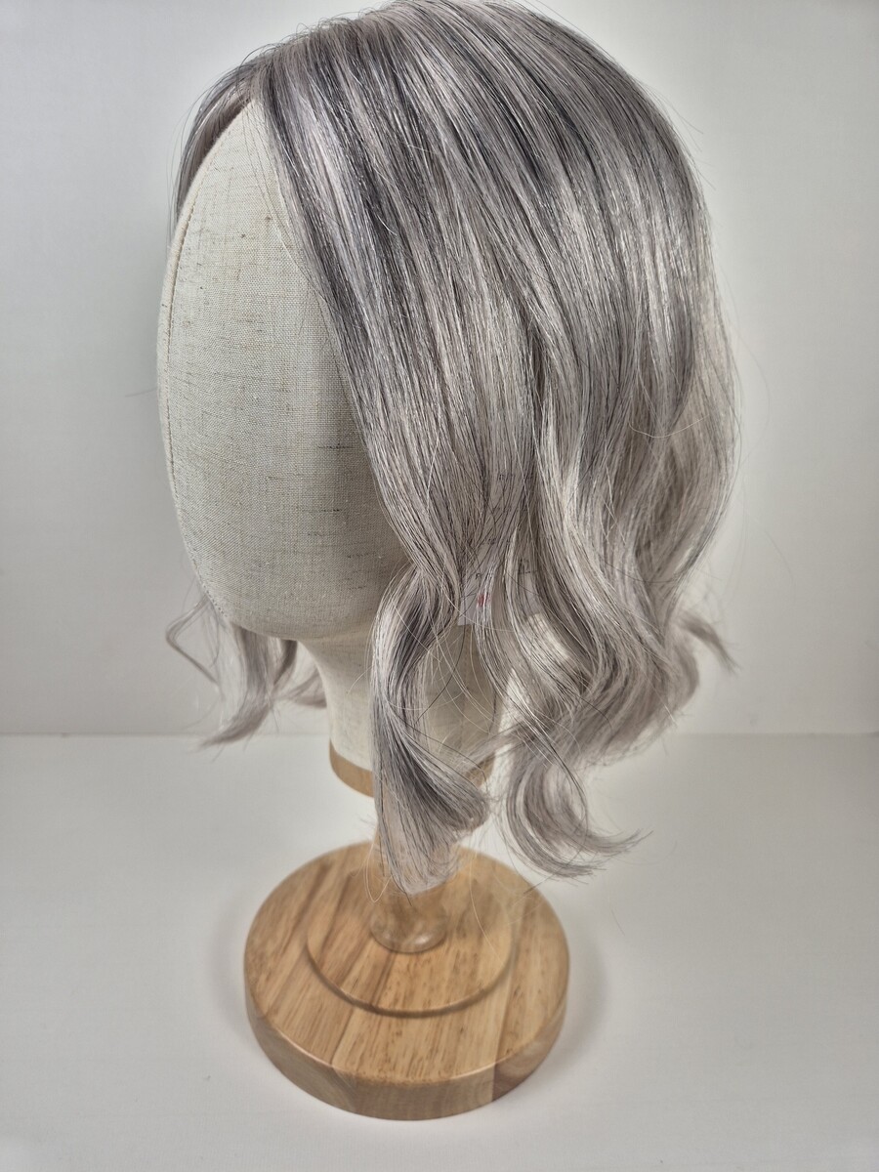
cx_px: 440
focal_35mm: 23
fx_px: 779
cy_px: 586
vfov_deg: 73.9
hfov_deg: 58.9
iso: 25
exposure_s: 1/156
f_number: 1.8
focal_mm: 5.4
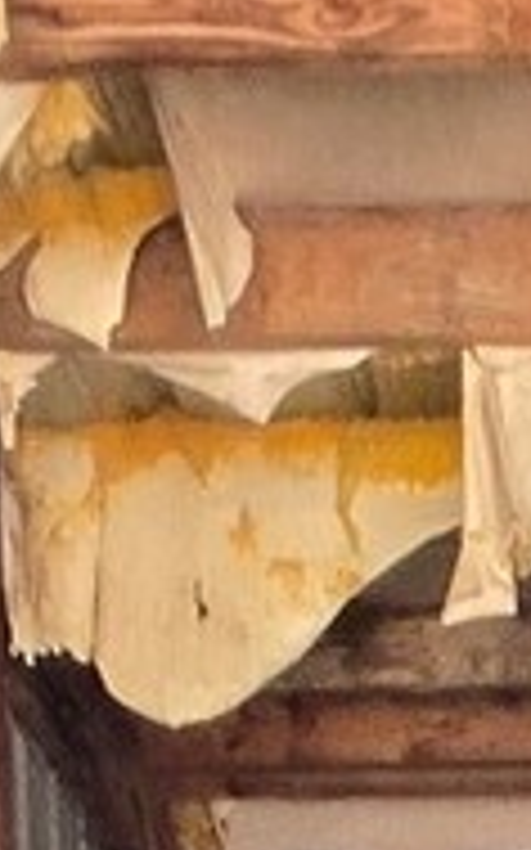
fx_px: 2433
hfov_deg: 11.8
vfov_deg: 11.1
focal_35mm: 105
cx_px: 824
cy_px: 2617
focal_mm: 1.7
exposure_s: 1/60
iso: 160
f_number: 2.2
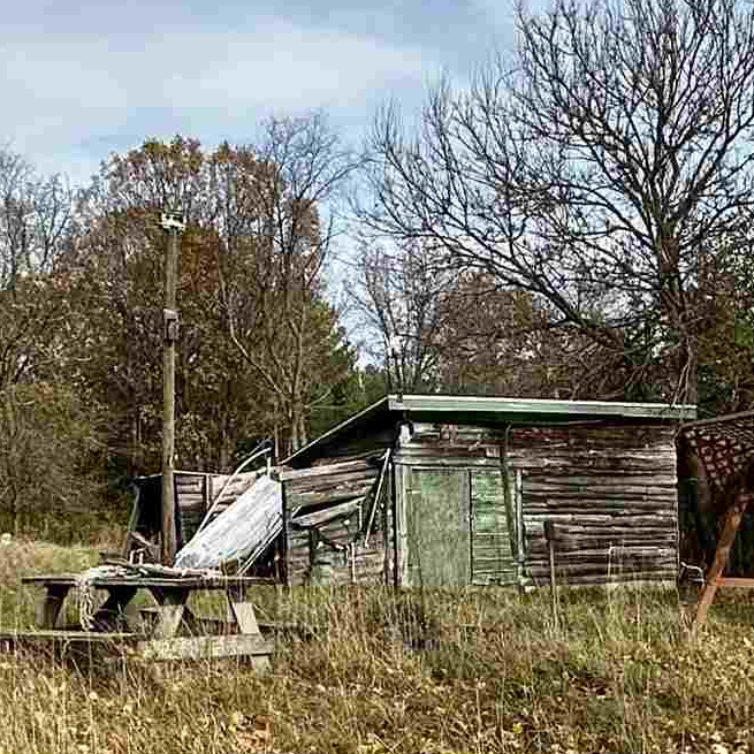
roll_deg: +1.4
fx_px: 1429
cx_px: 513
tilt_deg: +0.5
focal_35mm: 58
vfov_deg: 29.3
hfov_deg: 29.3
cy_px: 512
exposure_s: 1/1103
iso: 40
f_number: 2.2
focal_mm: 2.22
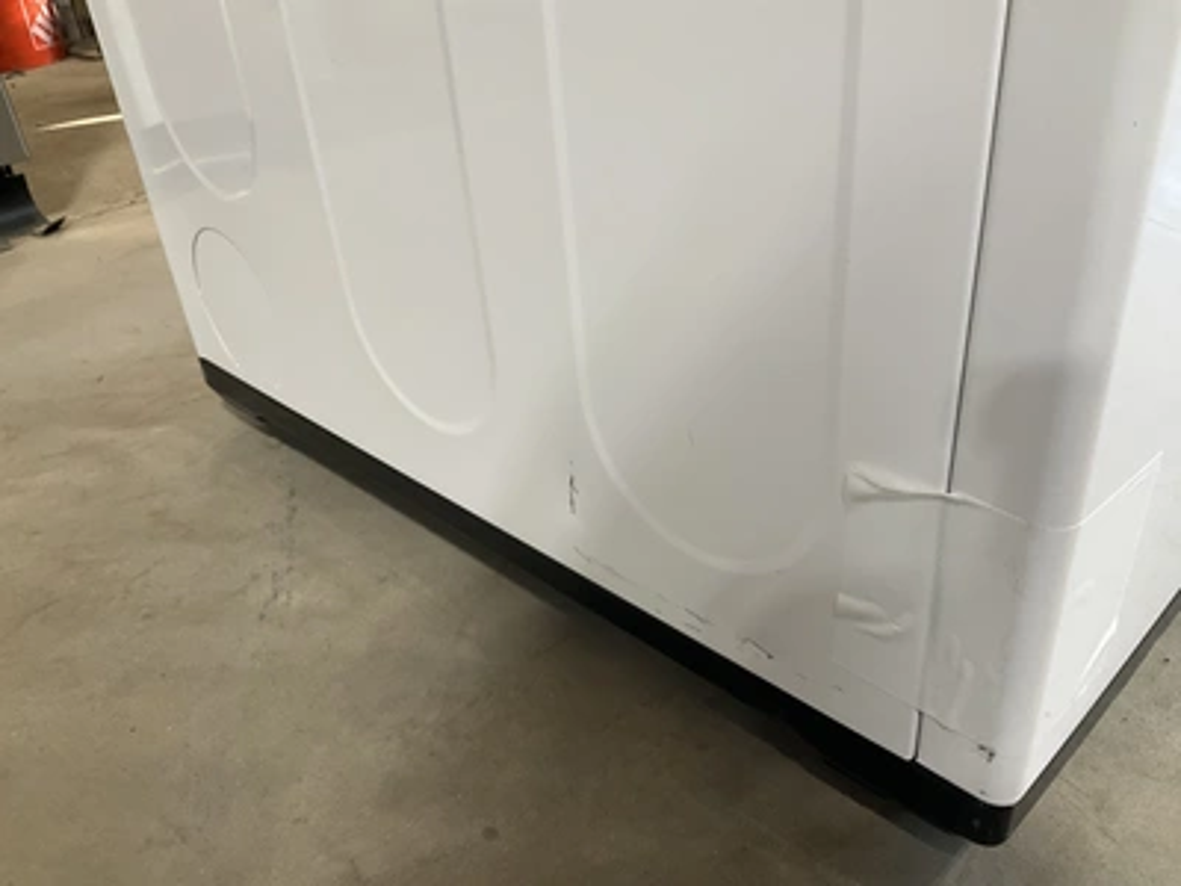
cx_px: 590
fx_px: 989
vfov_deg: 48.2
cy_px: 443
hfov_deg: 61.7
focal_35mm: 29
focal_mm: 3
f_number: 1.8
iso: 100
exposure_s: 1/60
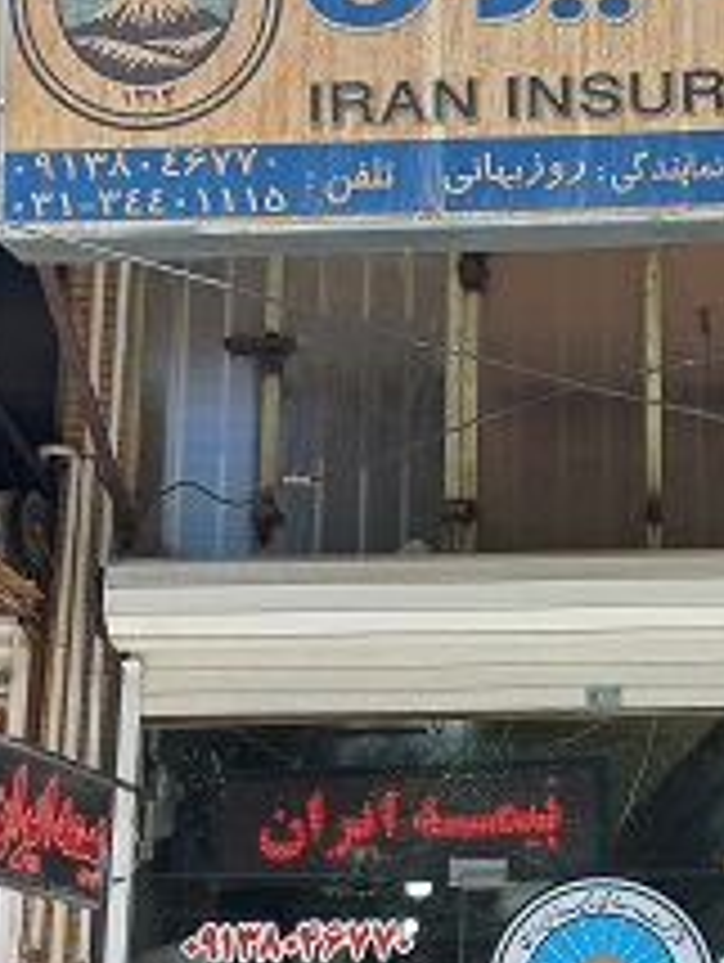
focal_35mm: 70
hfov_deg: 20.5
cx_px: 697
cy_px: 783
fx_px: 1948
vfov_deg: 27.2
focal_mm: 4.6
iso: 25
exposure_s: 1/209
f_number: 1.8
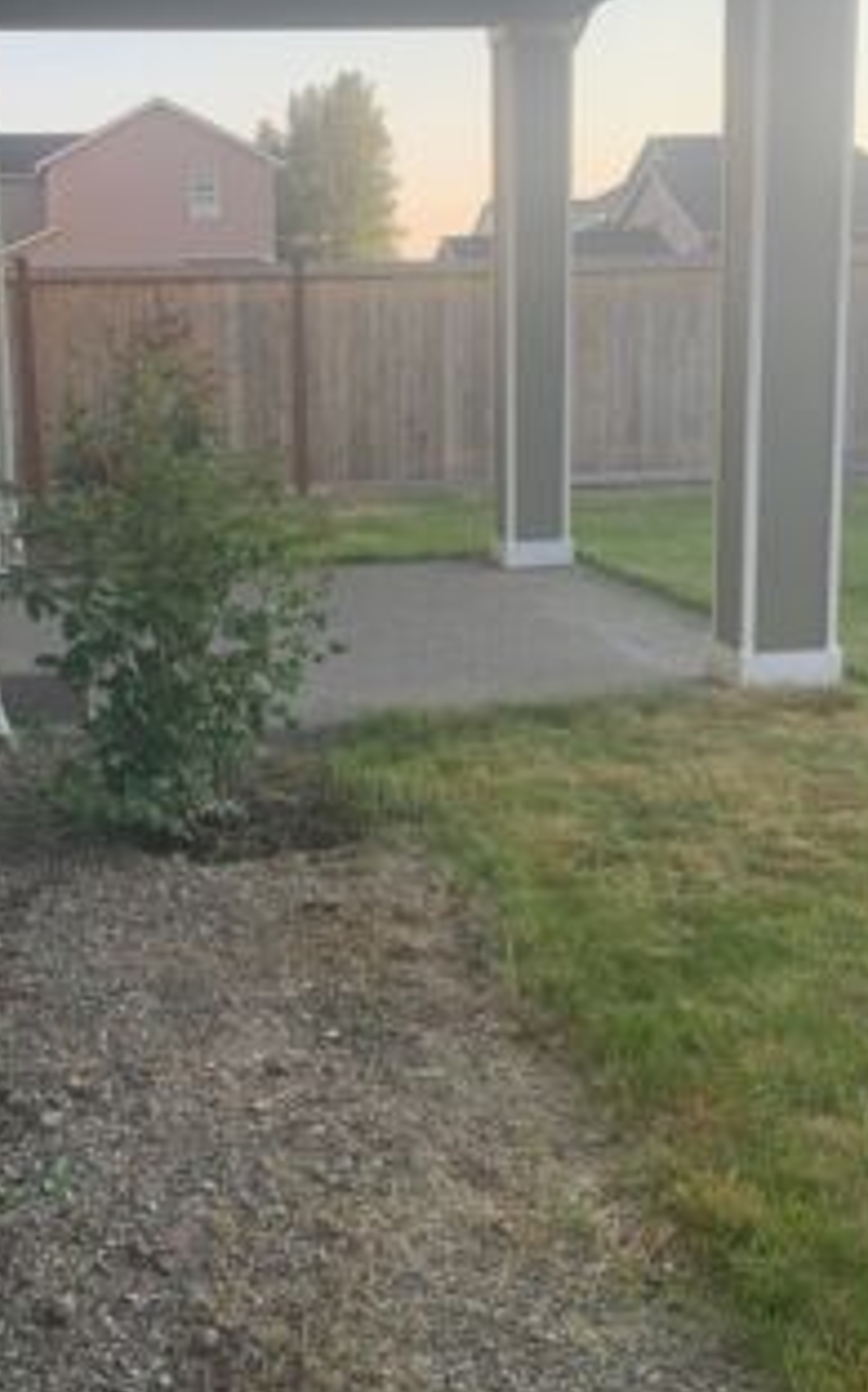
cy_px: 634
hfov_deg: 27.3
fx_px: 1783
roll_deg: +1.7
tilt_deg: -10.4
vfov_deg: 42.6
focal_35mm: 47
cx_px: 320
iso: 25
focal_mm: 4.25
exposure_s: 1/344
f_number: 1.8
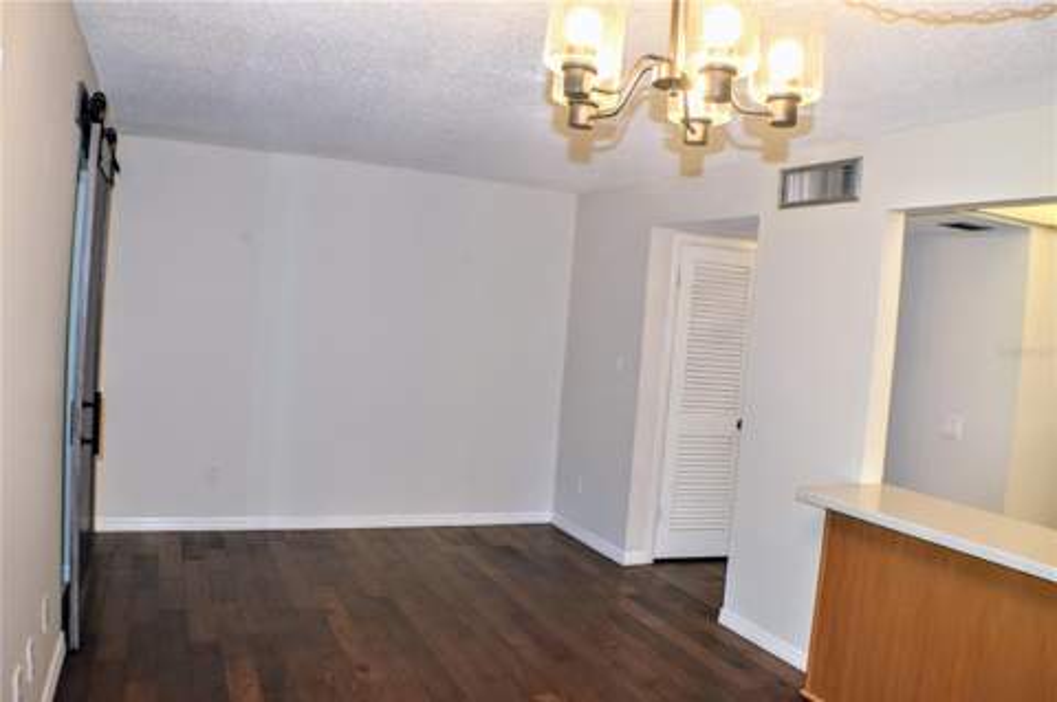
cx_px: 528
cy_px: 351
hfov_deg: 51.3
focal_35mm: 38
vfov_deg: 35.4
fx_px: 1100
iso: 800
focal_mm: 25
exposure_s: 1/125
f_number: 5.6
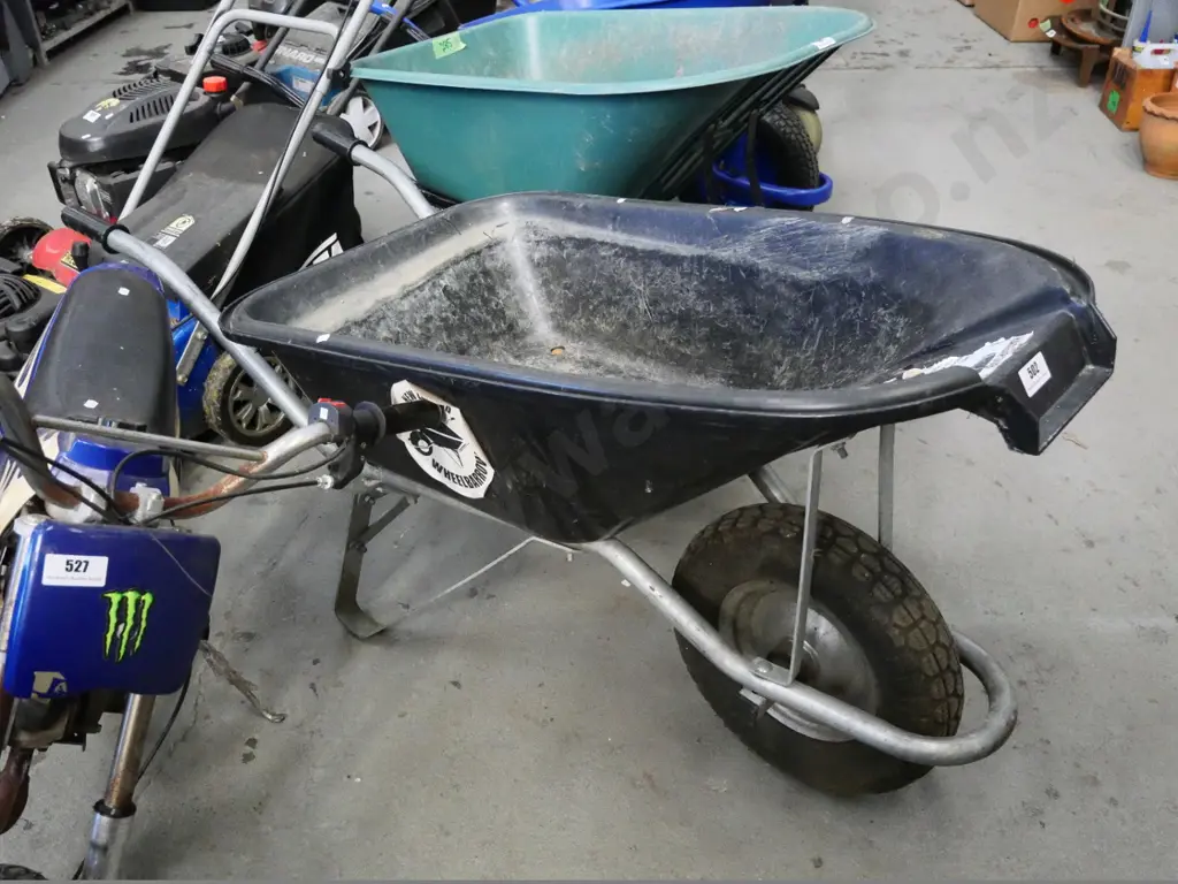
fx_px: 1021
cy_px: 442
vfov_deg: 46.8
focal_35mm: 30
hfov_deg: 60.0
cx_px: 589
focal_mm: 15
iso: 6400
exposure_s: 1/500
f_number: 3.7
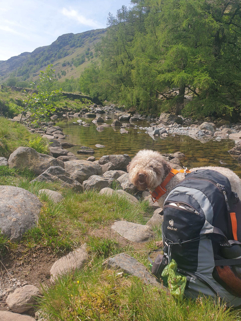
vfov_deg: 67.3
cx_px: 120
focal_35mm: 26
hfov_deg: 53.1
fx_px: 241
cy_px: 160
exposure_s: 1/1075
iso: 50
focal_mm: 4.3
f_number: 2.4
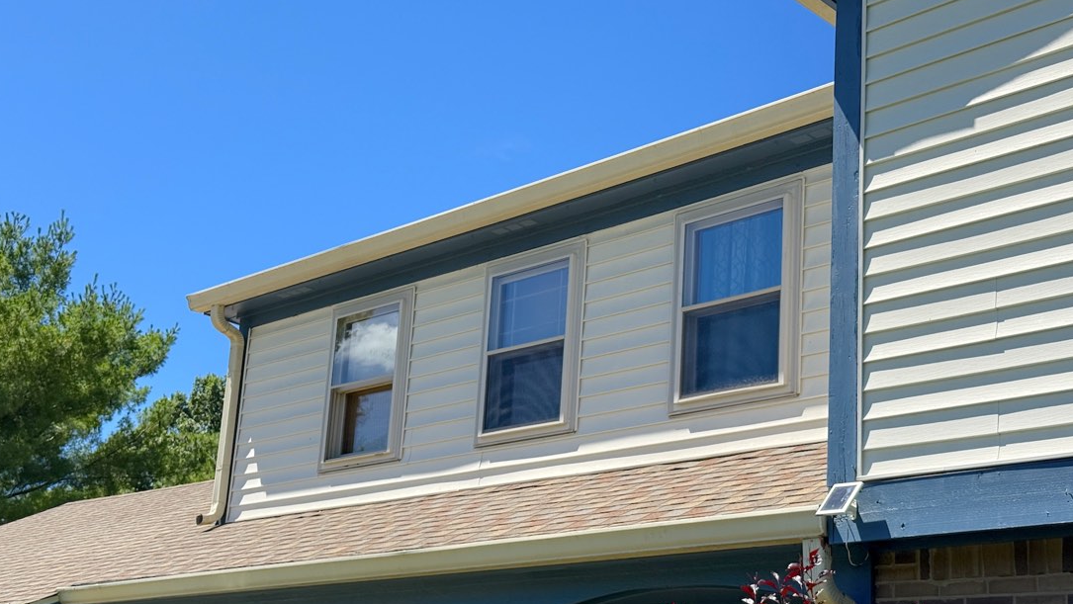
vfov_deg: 22.6
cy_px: 392
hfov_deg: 39.2
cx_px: 537
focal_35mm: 53
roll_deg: -3.2
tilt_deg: +15.3
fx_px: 1508
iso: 64
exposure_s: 1/3891
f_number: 1.78
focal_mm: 6.76
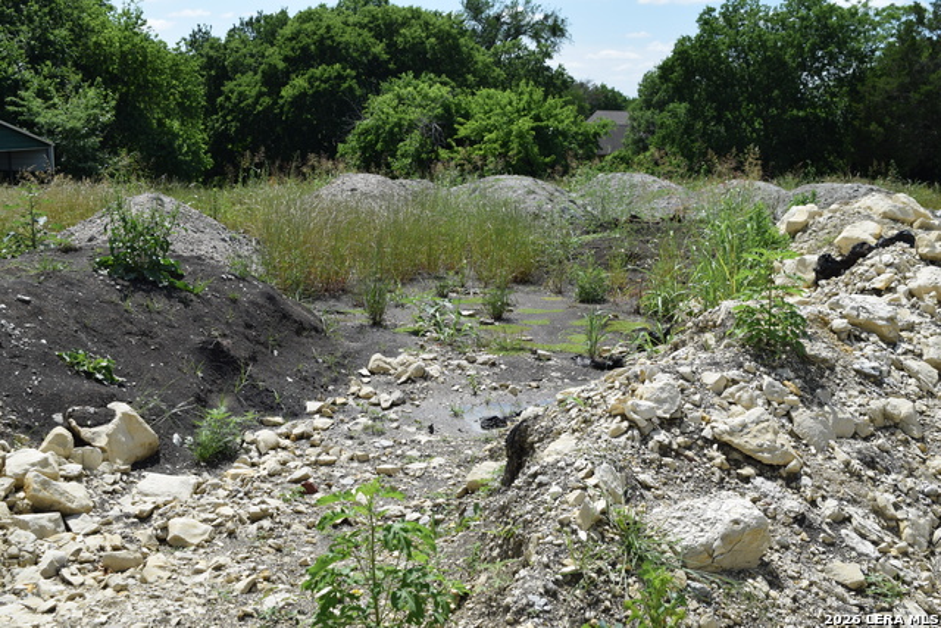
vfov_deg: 30.9
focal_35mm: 44
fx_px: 1137
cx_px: 470
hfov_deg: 45.0
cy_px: 314
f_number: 8
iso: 200
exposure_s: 1/250
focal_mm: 29
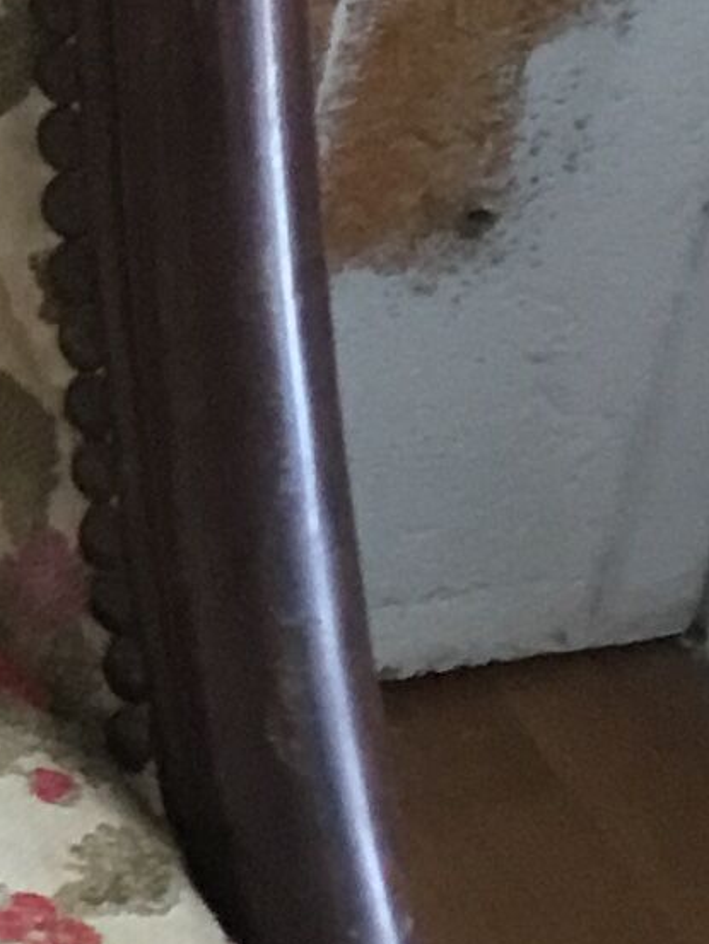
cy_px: 119
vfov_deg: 10.8
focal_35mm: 183
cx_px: -970
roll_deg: -1.0
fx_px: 4996
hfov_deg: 7.6
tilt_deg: -36.8
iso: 125
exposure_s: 1/33
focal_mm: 3.3
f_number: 2.4
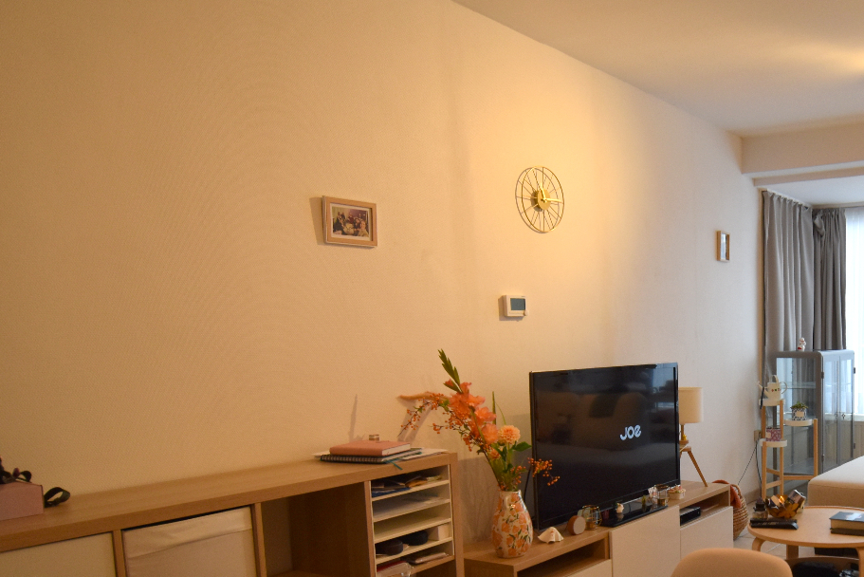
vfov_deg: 40.0
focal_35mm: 32
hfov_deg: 53.3
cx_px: 735
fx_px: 768
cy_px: 431
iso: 400
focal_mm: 12
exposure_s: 1/80
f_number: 4.5
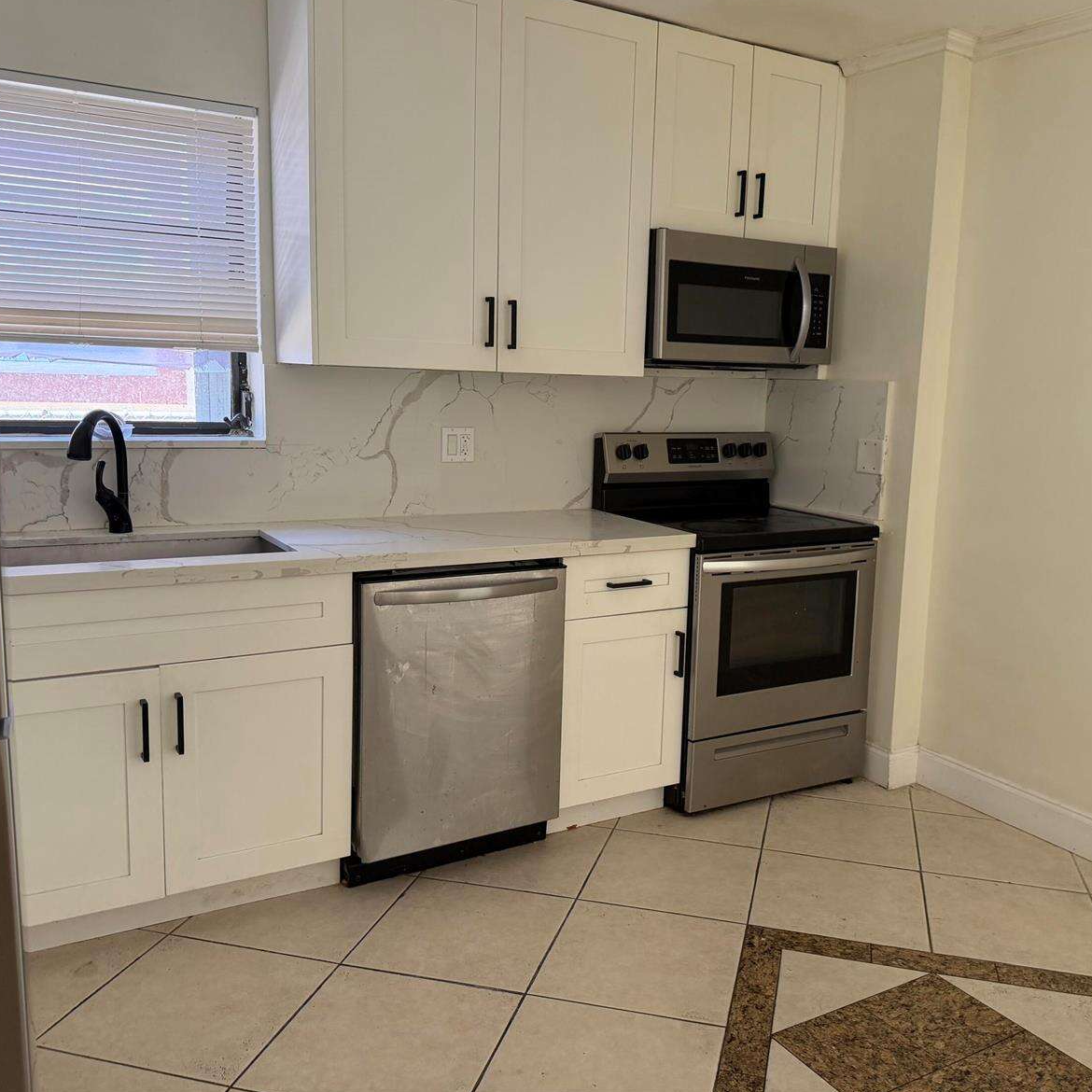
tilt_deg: -8.4
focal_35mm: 29
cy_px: 536
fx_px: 1035
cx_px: 598
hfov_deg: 55.5
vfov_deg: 55.6
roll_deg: -1.1
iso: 200
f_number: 1.78
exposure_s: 1/114
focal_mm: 6.76
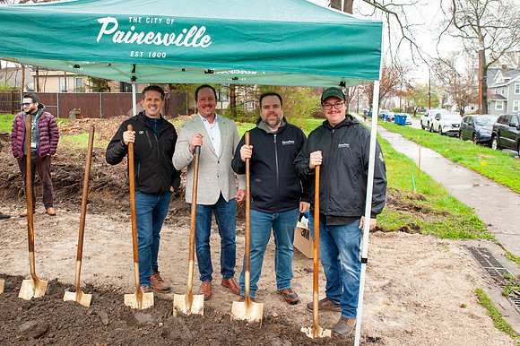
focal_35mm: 28
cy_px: 144
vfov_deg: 46.0
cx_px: 263
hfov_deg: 65.2
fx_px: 406
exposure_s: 1/125
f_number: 6.3
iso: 800
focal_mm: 24
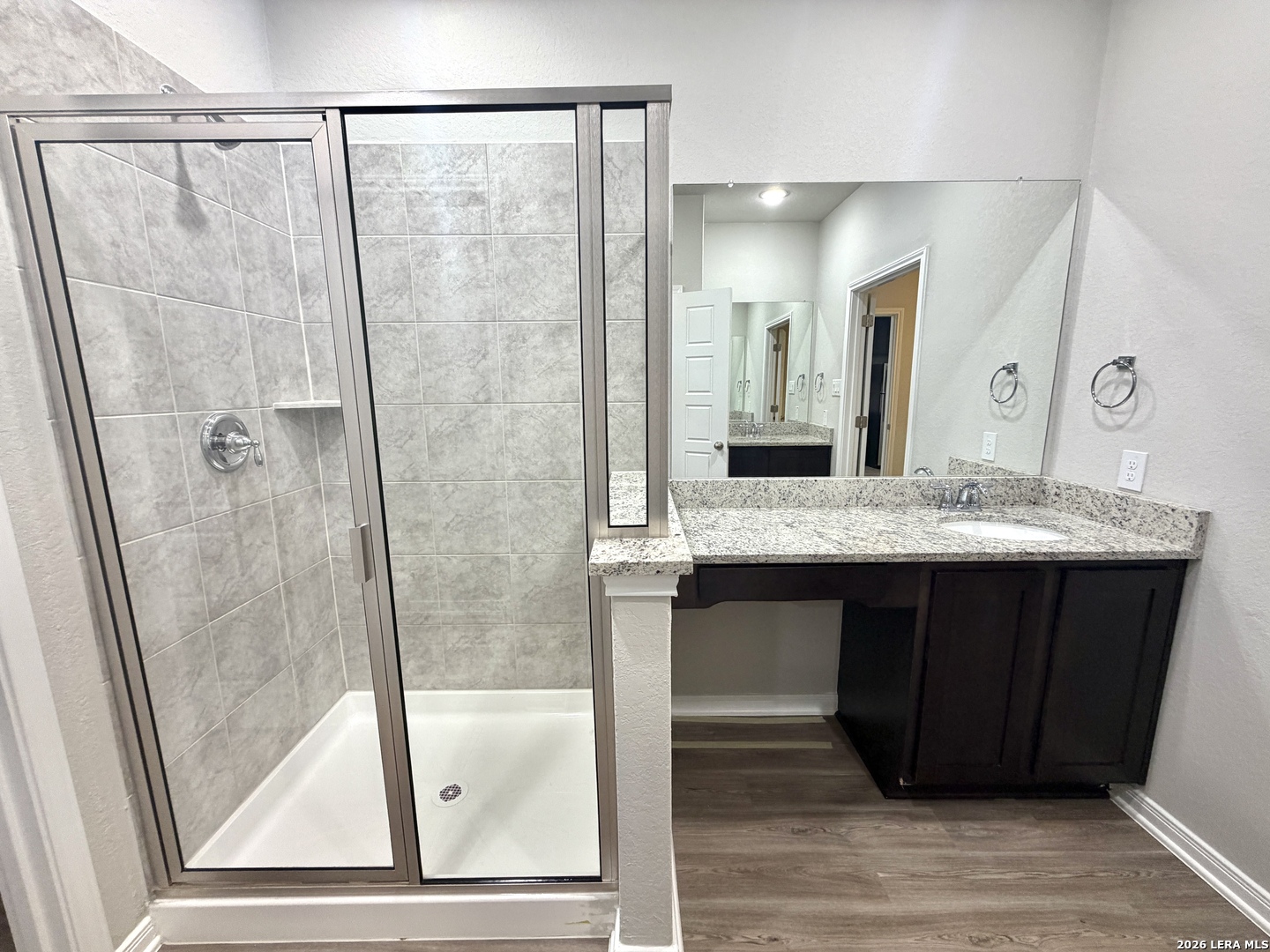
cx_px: 635
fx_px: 514
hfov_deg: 102.1
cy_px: 476
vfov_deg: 85.7
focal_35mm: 14
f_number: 2.2
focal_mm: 2.22
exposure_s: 1/60
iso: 200
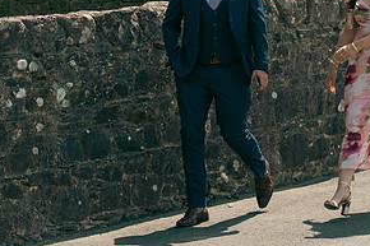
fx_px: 1541
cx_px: 264
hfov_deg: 13.7
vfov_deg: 9.1
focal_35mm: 150
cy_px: 13
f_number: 3.5
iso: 200
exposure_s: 1/1600
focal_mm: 50
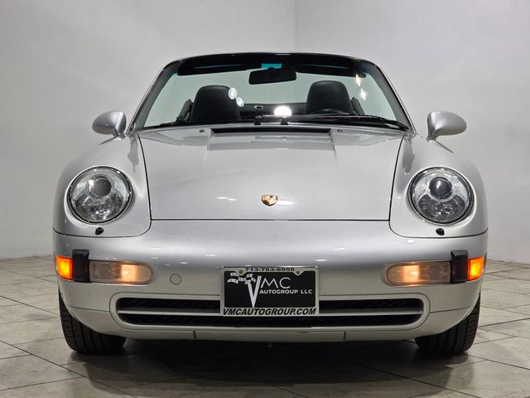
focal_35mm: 69
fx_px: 1056
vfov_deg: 21.3
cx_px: 265
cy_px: 199
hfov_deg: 28.2
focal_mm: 7.9
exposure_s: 1/120
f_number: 2.4
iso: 100
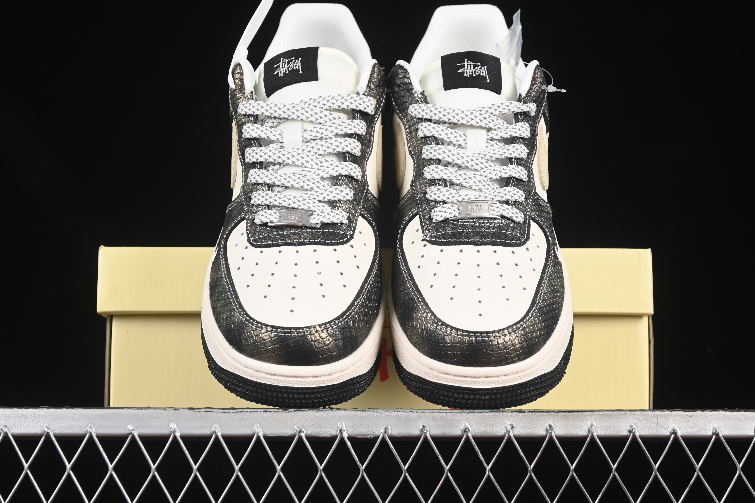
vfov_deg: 18.2
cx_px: 378
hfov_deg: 27.0
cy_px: 252
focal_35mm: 75
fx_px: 1573
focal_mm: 50
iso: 160
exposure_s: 1/60
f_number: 6.3
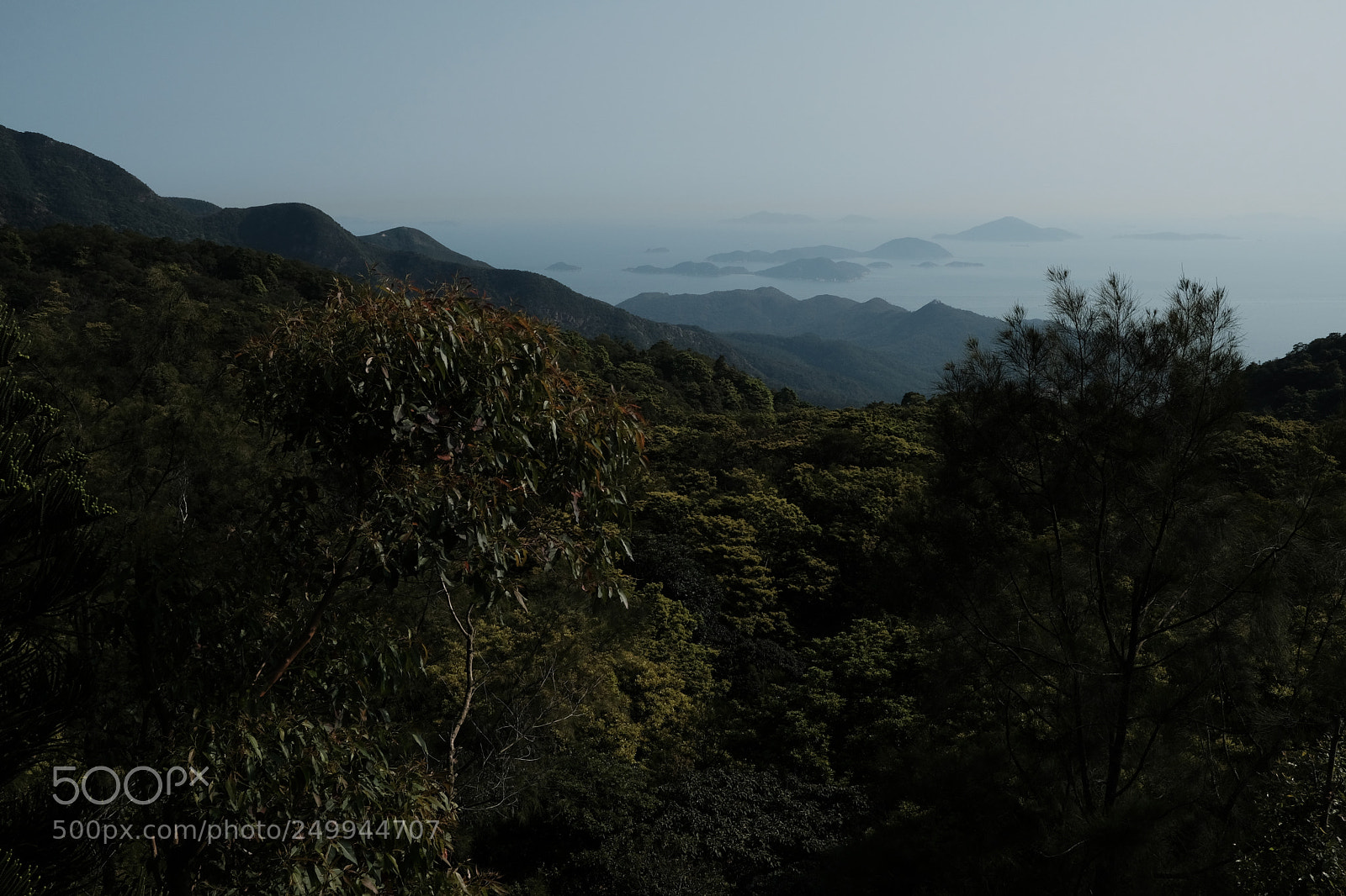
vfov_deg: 37.8
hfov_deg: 54.4
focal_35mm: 35
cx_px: 673
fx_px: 1308
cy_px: 448
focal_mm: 23
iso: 400
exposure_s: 1/1000
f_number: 10
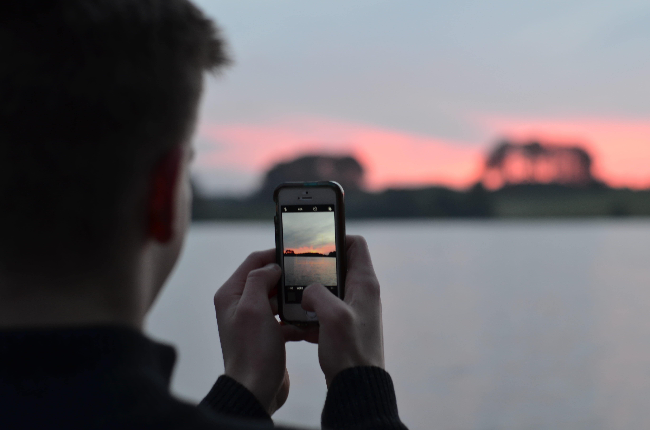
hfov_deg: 27.0
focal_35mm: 75
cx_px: 325
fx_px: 1351
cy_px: 215
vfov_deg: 18.1
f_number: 2.8
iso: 400
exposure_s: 1/30
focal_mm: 50
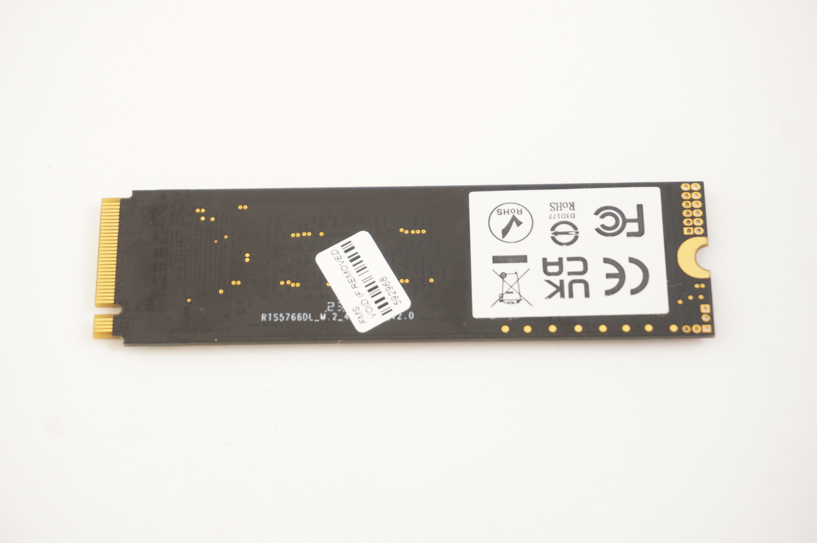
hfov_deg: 28.7
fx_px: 1598
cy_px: 272
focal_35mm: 70
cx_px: 408
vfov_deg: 19.3
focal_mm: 47
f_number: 5.6
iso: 500
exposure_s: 1/13
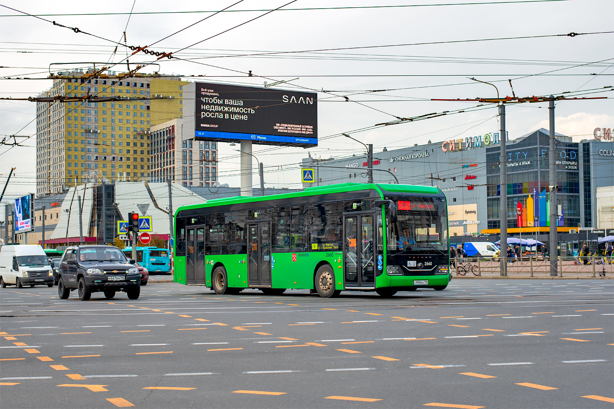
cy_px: 204
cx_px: 307
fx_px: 853
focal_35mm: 50
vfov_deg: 27.0
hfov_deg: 39.6
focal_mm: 50
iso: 125
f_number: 5.6
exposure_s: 1/320
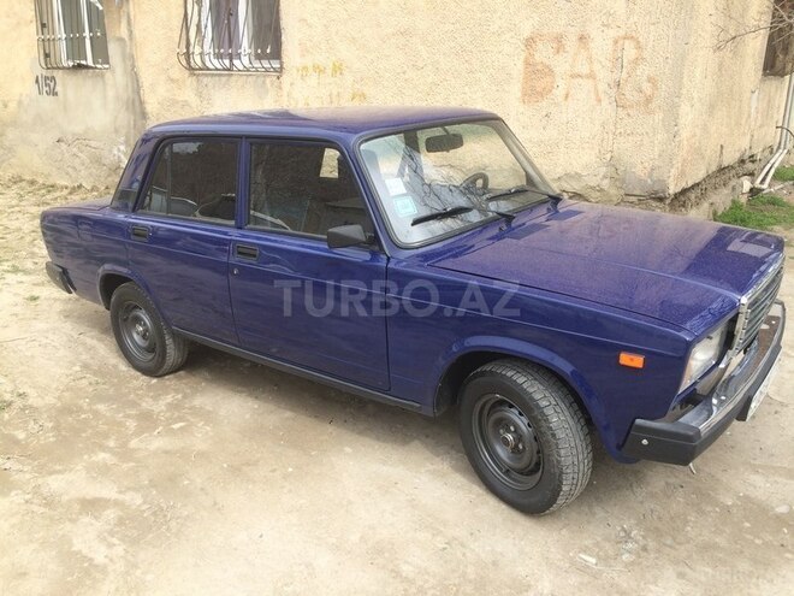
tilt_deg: -17.9
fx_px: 665
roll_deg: -0.9
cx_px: 397
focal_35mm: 29
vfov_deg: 48.2
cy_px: 298
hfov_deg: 61.7
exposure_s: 1/707
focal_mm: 4.15
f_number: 2.2
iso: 32
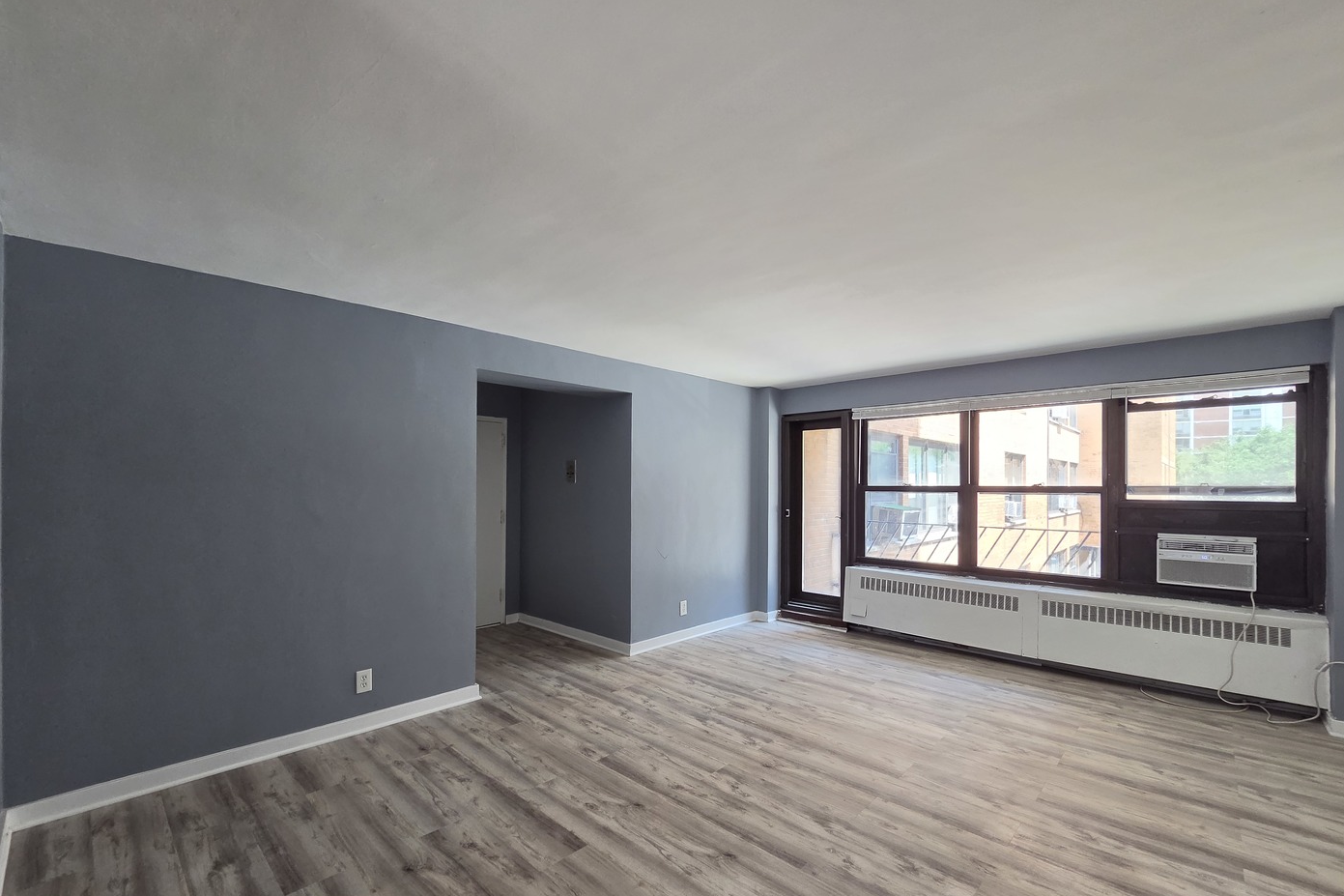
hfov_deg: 104.2
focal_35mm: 14
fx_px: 523
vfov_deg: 81.1
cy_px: 482
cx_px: 694
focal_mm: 2.2
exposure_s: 1/120
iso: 200
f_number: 2.2
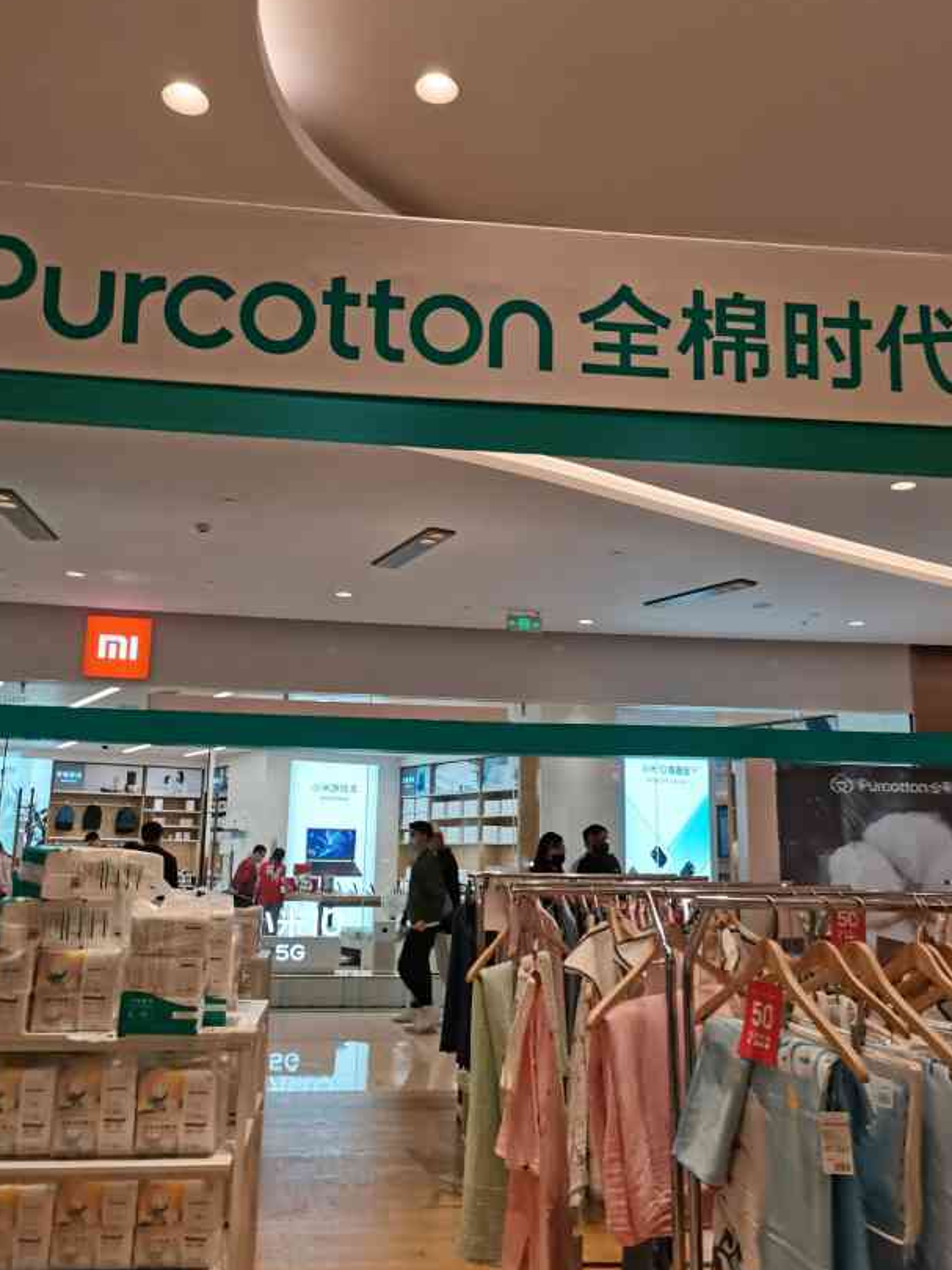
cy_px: 635
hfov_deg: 46.8
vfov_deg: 60.0
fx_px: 1100
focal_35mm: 30
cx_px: 486
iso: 64
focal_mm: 5.58
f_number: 1.8
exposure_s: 1/100
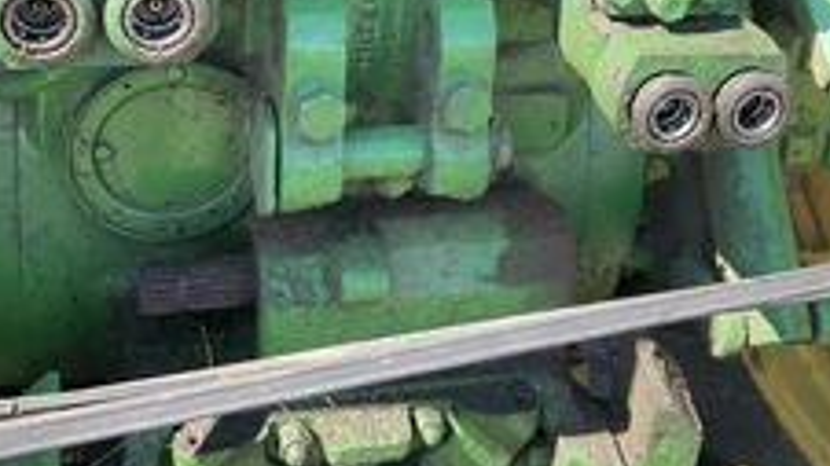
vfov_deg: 20.7
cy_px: -4
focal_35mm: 56
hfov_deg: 37.1
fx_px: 1232
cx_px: 488
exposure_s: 1/185
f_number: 1.8
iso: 25
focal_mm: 3
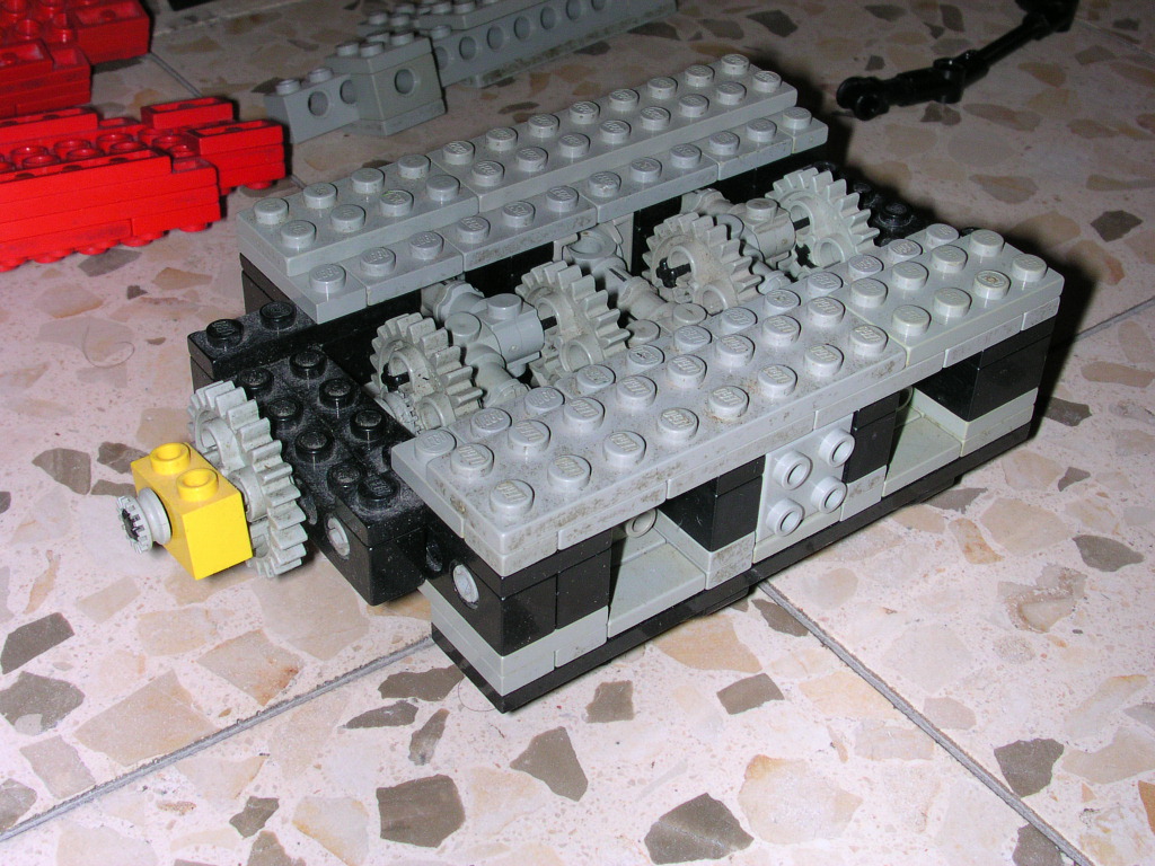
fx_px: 1635
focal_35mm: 49
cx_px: 578
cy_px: 433
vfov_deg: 29.7
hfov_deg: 38.9
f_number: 5.2
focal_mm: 7.5
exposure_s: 1/60
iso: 100
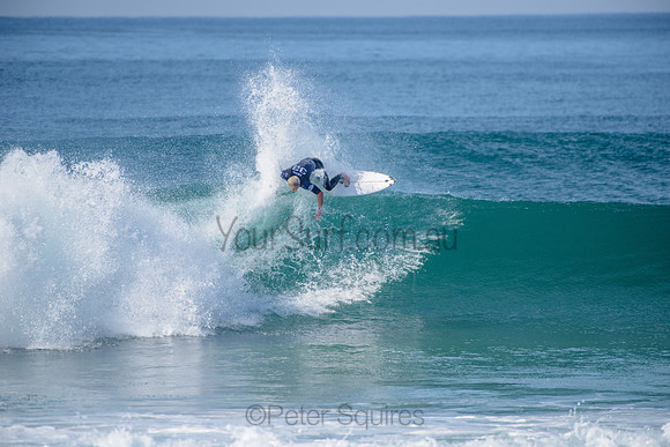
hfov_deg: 4.1
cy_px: 224
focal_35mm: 500
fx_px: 9307
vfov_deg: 2.8
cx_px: 335
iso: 250
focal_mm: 500
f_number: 5.6
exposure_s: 1/2500
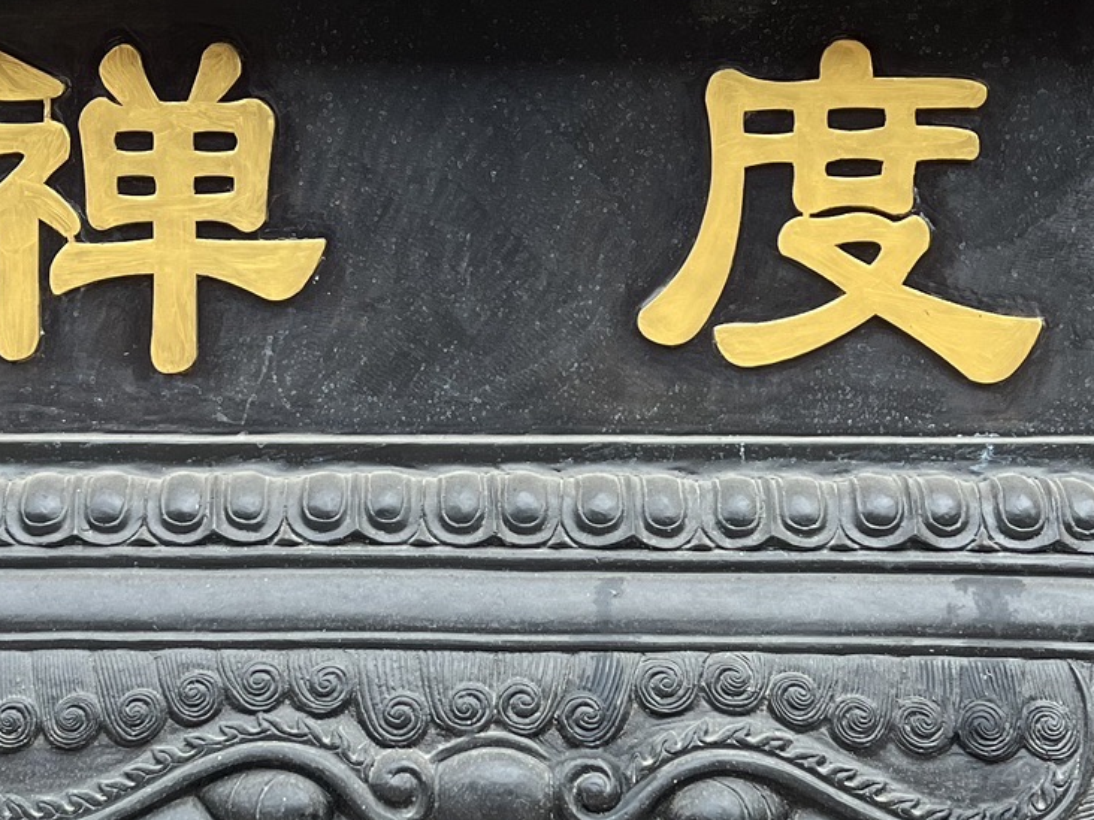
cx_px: 450
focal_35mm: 71
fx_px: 2244
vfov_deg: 20.7
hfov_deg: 27.4
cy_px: 527
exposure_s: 1/434
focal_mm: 5.7
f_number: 1.5
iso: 50
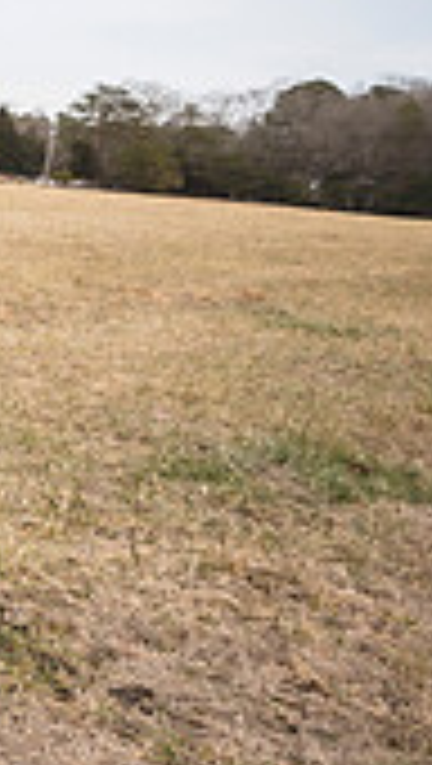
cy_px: 226
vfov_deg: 39.1
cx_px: -835
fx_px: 1056
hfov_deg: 11.9
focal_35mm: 52
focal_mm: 14
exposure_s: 1/200
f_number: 2.8
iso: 200
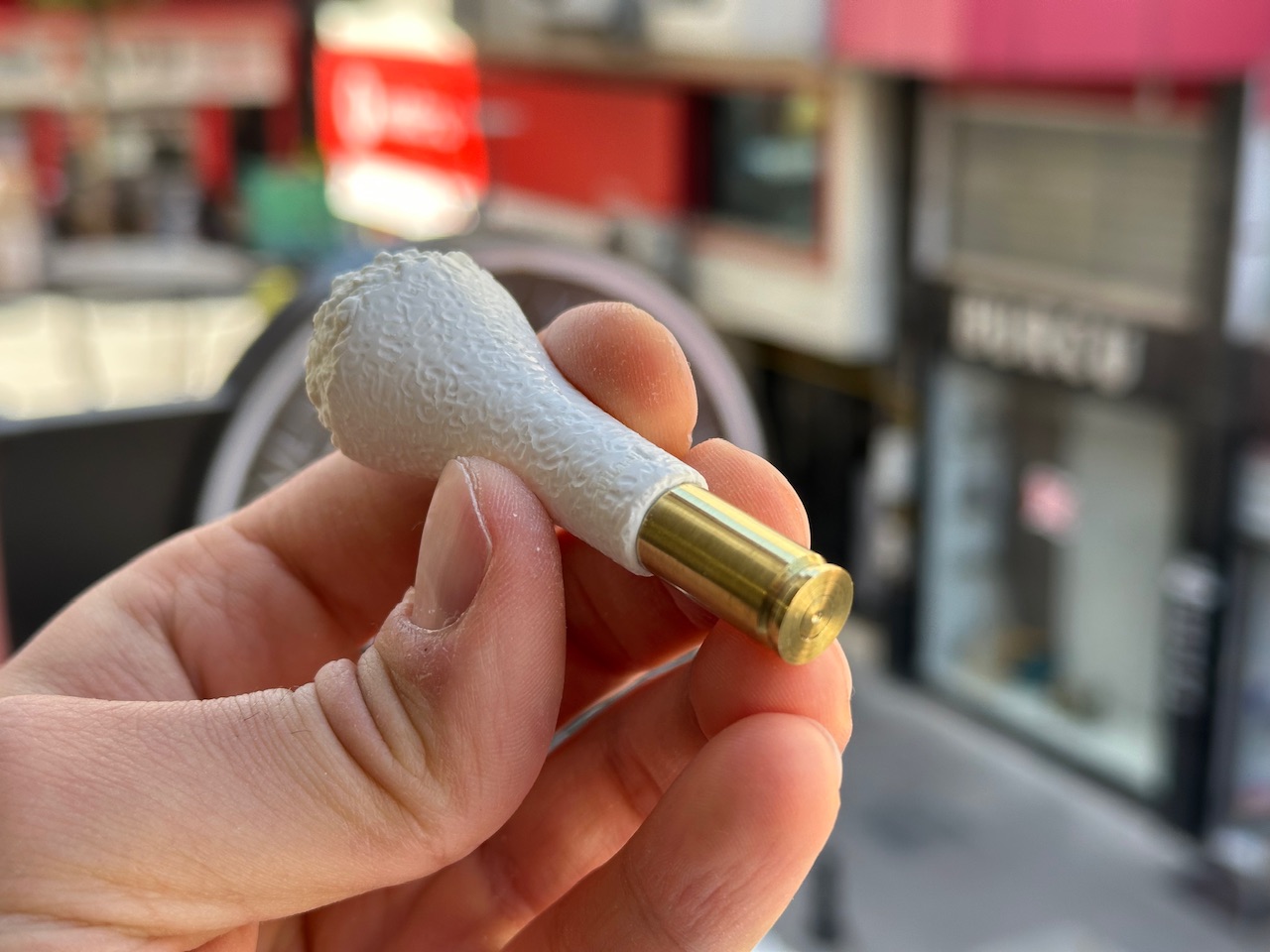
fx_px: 1761
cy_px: 476
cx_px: 635
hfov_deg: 39.7
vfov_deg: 30.3
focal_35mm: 48
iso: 64
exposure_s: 1/379
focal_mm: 6.86
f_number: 1.78
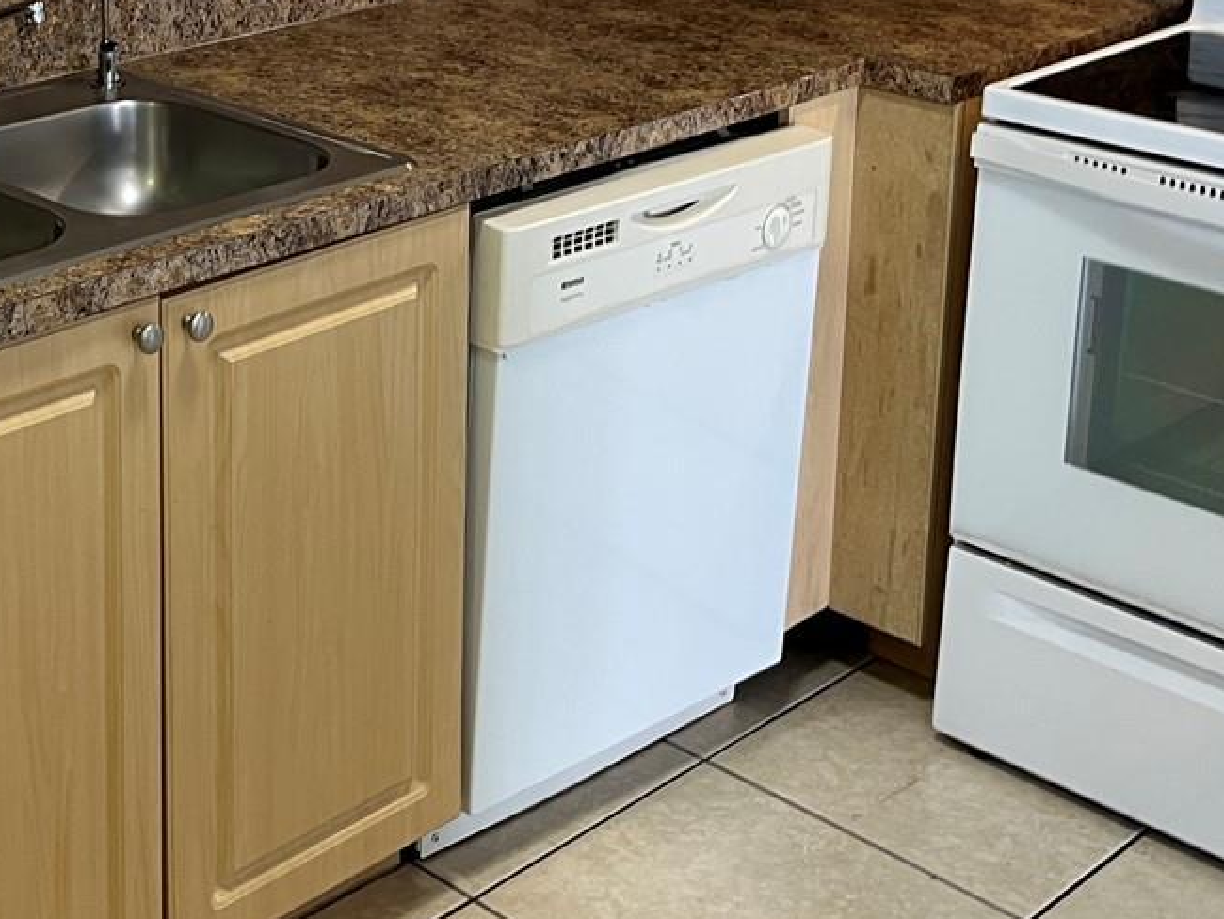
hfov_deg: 29.5
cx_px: 217
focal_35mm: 64
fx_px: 2264
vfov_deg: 21.9
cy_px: -40
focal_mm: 5.1
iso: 80
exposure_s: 1/60
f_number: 1.6
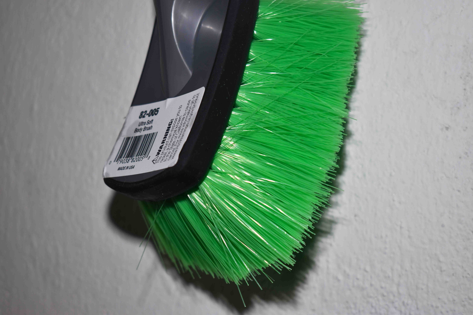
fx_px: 887
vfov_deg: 20.2
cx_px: 236
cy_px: 158
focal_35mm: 68
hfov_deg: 29.9
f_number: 5.6
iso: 400
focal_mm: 45
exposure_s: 1/125
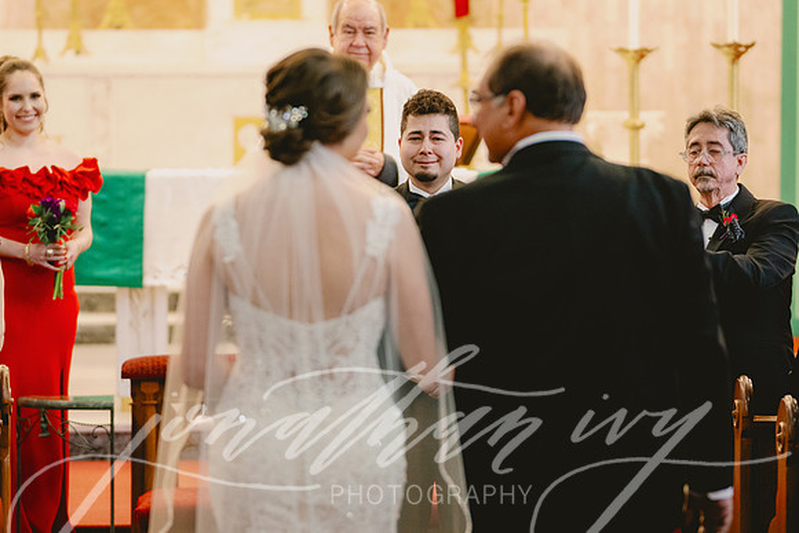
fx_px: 4151
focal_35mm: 187
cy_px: 266
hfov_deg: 11.0
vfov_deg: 7.3
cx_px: 400
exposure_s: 1/125
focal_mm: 125
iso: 2500
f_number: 2.8
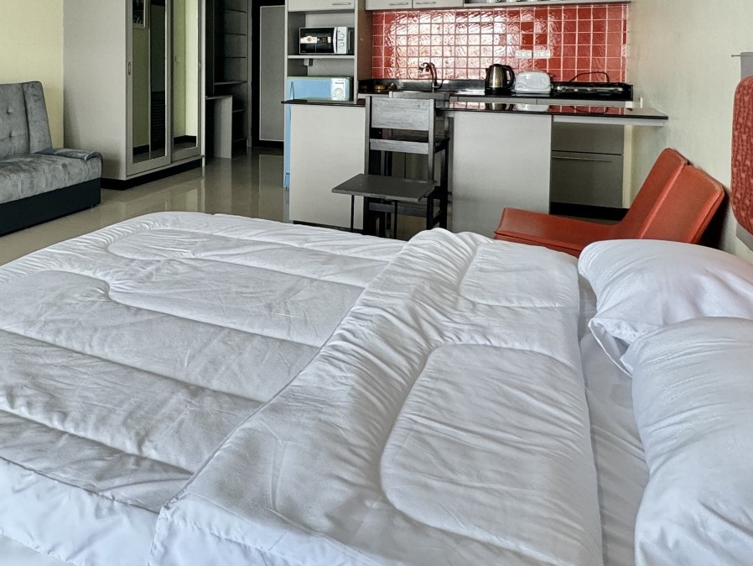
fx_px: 696
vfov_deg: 41.5
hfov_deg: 52.6
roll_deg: +0.1
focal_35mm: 32
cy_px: 81
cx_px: 137
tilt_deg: -1.1
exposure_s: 1/100
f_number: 2.2
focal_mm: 2.22
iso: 160
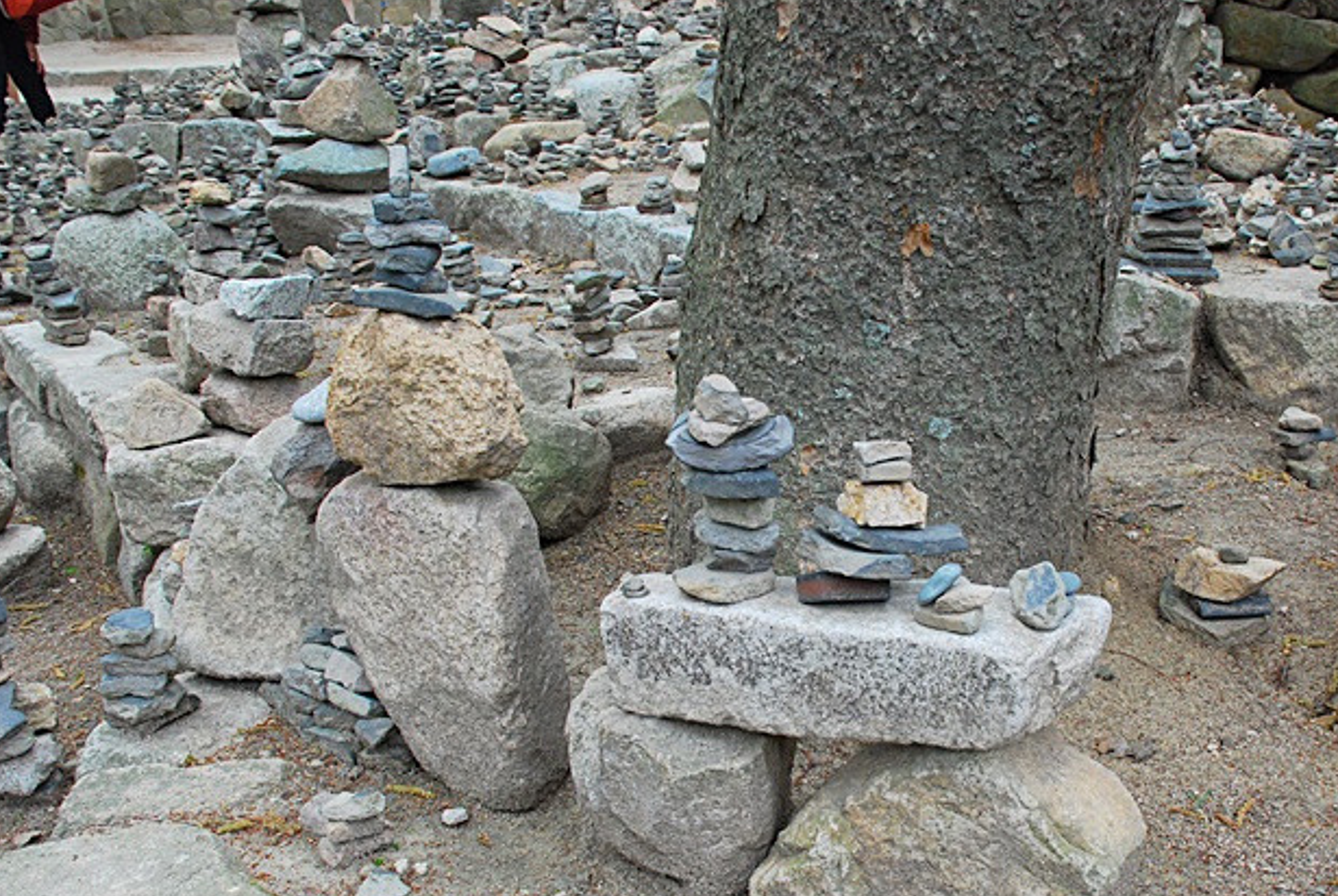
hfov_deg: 49.0
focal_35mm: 39
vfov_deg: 34.1
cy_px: 568
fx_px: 1452
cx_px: 842
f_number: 6.3
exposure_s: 1/60
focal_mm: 20
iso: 400
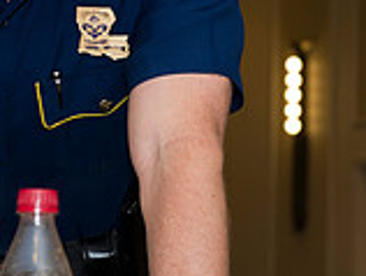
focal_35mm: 211
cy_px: 49
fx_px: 2234
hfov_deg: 9.4
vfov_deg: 7.0
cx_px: 185
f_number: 5
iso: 800
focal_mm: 60
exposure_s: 1/125
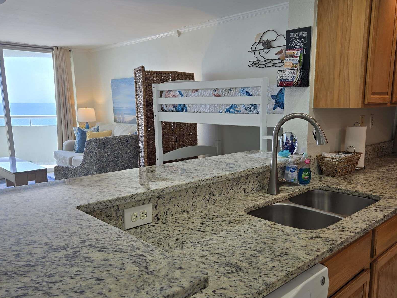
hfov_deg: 59.8
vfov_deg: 46.7
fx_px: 344
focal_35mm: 30
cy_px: 172
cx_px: 217
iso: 32
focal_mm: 5.4
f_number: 1.8
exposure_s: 1/120
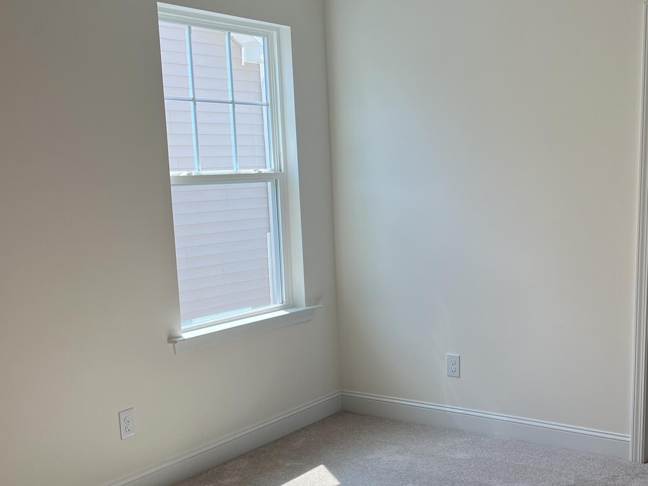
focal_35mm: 46
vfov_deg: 31.4
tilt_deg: -10.5
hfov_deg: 40.9
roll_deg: +2.2
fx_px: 861
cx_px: 412
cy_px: 299
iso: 50
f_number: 1.5
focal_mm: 5.7
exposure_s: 1/307
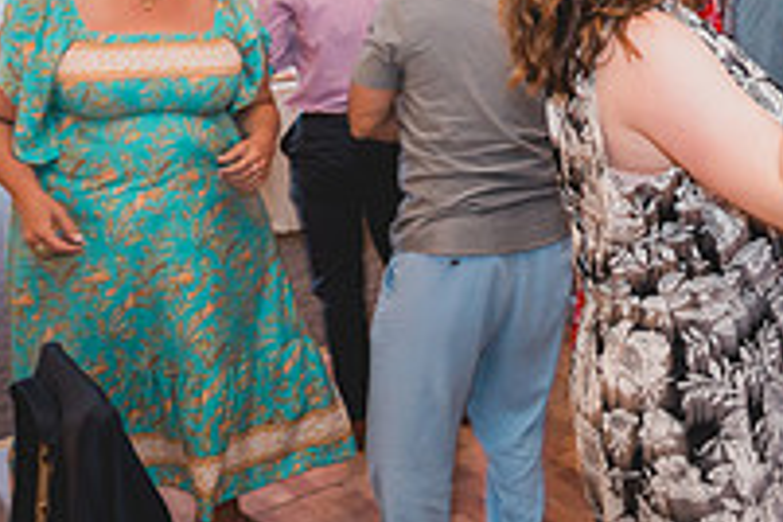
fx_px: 1066
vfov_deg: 26.2
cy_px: 6
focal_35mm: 49
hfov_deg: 36.2
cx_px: 787
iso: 1000
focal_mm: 17
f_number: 2.8
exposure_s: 1/13
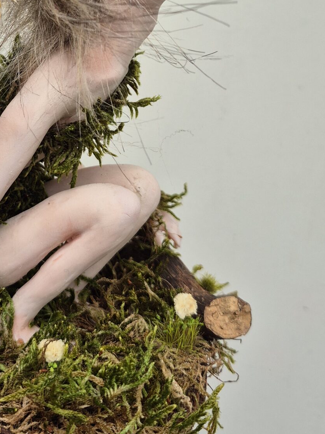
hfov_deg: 27.3
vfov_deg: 34.4
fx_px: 664
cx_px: 96
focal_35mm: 53
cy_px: 54
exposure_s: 1/241
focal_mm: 5.4
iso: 25
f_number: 1.8
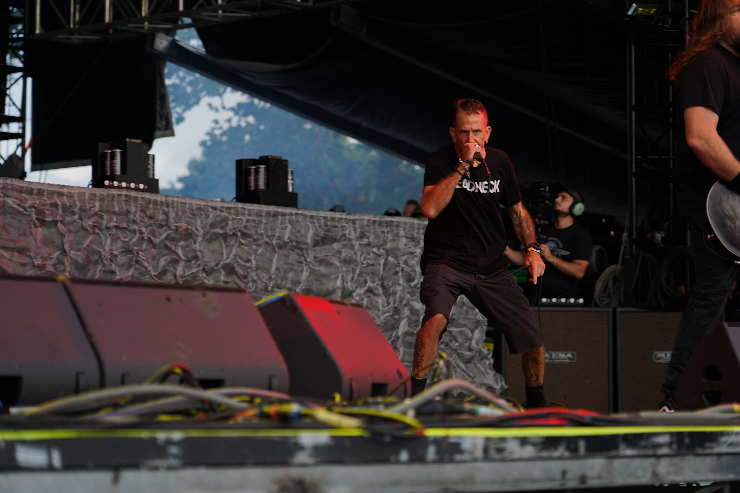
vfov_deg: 13.0
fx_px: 2158
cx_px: 370
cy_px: 246
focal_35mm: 105
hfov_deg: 19.5
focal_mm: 105
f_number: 4
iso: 160
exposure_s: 1/125
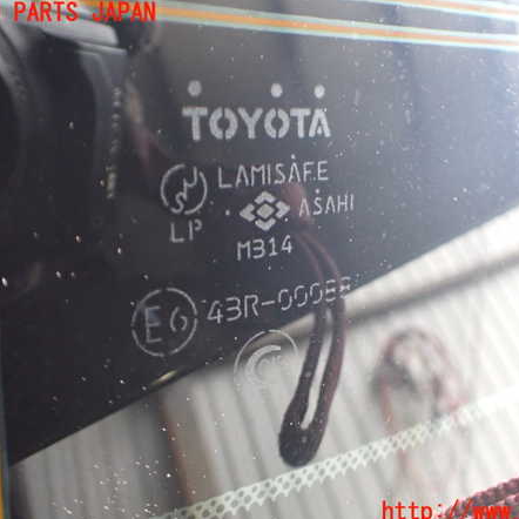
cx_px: 295
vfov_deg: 46.0
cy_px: 263
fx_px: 611
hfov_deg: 45.9
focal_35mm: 36
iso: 800
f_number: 2.3
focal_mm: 5.4
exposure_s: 1/125
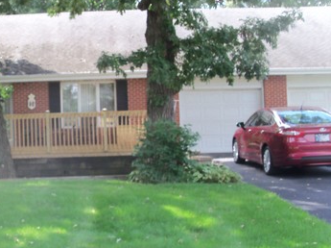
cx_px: 41
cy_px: 141
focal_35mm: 65
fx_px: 621
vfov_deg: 22.5
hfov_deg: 28.8
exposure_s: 1/125
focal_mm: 6.3
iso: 80
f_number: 3
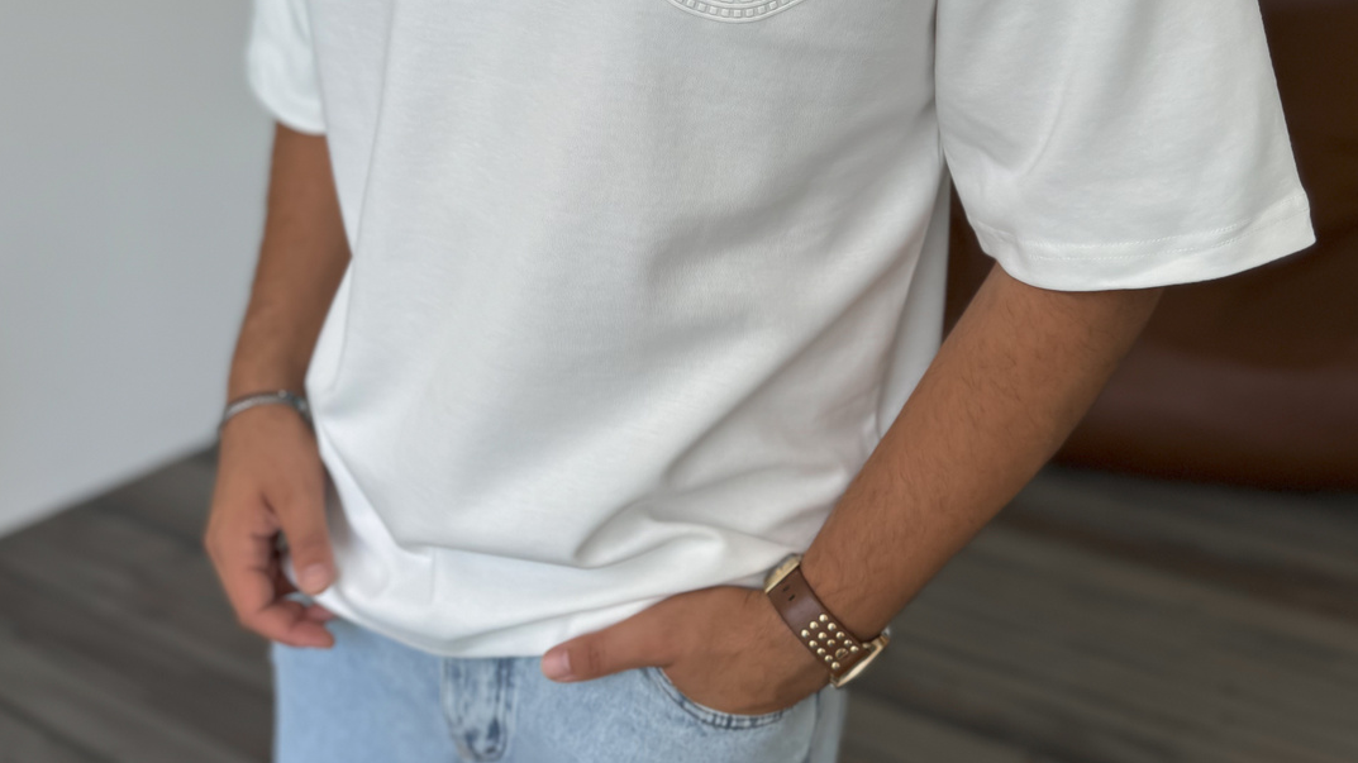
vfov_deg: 30.3
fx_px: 1404
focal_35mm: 39
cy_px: 307
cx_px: 624
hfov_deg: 51.6
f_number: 1.8
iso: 80
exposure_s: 1/120
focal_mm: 6.76
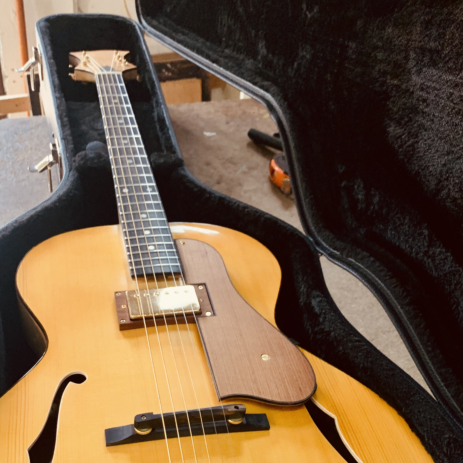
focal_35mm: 41
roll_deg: -5.9
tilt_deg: -44.7
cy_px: 340
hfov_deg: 40.8
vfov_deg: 39.9
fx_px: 620
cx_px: 188
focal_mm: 4.25
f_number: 1.8
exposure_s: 1/50
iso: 320
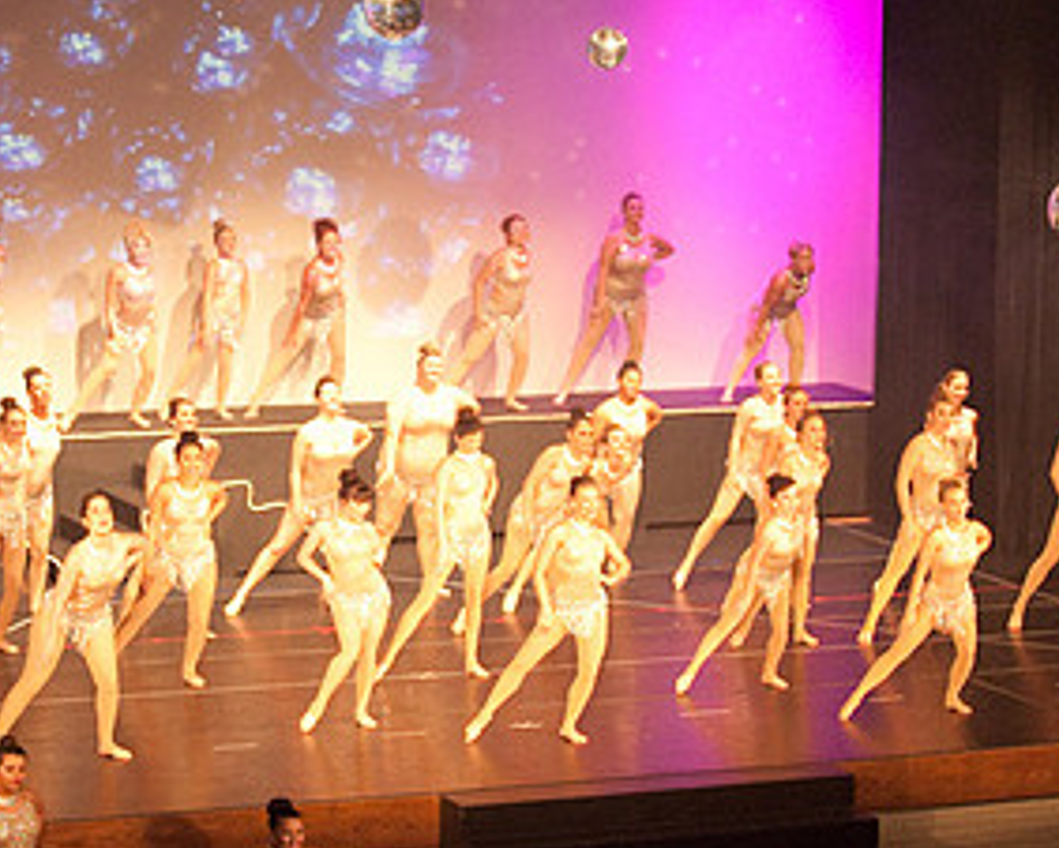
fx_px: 4234
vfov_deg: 11.4
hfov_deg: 14.2
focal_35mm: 135
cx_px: 222
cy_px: 477
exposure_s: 1/200
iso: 3200
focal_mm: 70
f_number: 2.8
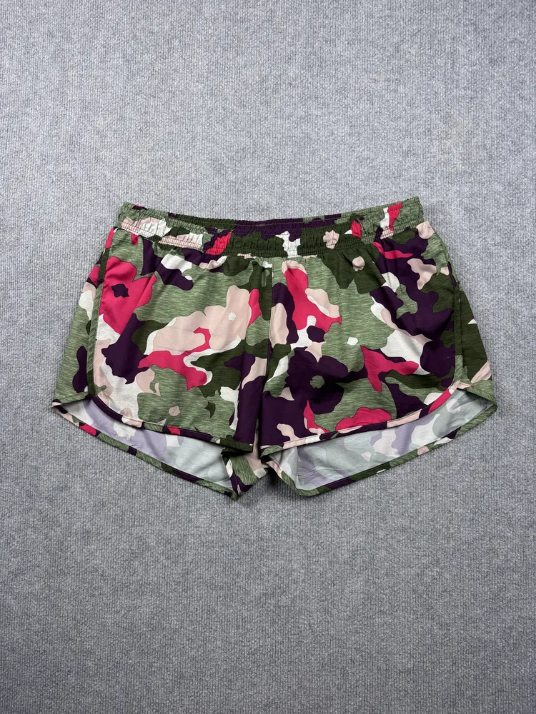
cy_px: 357
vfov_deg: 71.6
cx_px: 268
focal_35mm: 24
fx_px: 495
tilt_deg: -58.3
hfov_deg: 56.8
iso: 80
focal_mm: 6.76
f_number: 1.78
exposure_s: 1/417
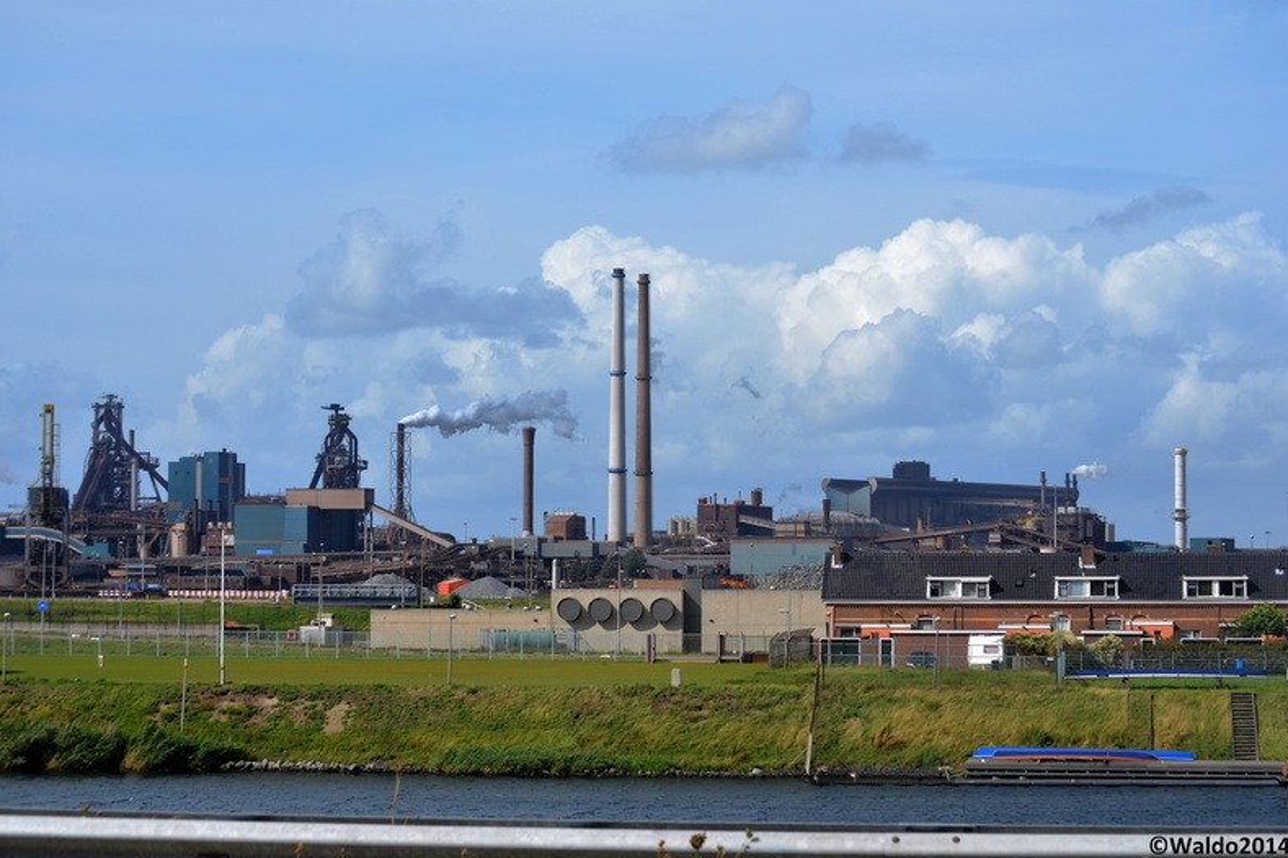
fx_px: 2987
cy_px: 429
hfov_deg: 24.3
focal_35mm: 84
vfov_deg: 16.4
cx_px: 643
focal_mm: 55
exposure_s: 1/320
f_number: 9
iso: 100
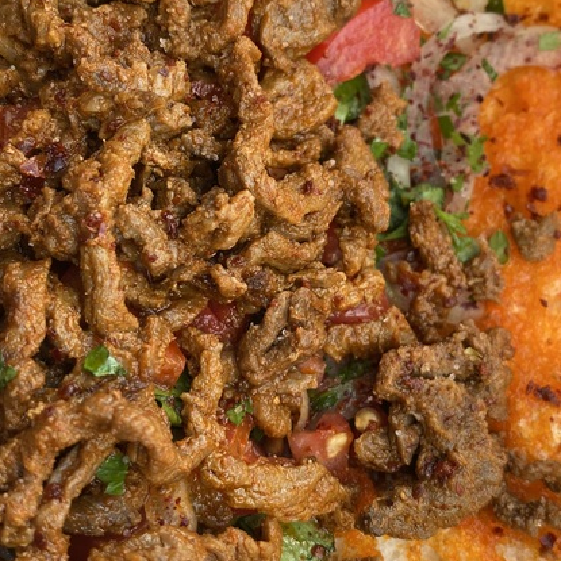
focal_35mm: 49
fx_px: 898
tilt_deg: -68.7
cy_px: 283
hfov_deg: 34.7
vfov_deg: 34.7
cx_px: 292
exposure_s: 1/122
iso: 40
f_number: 1.8
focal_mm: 4.25
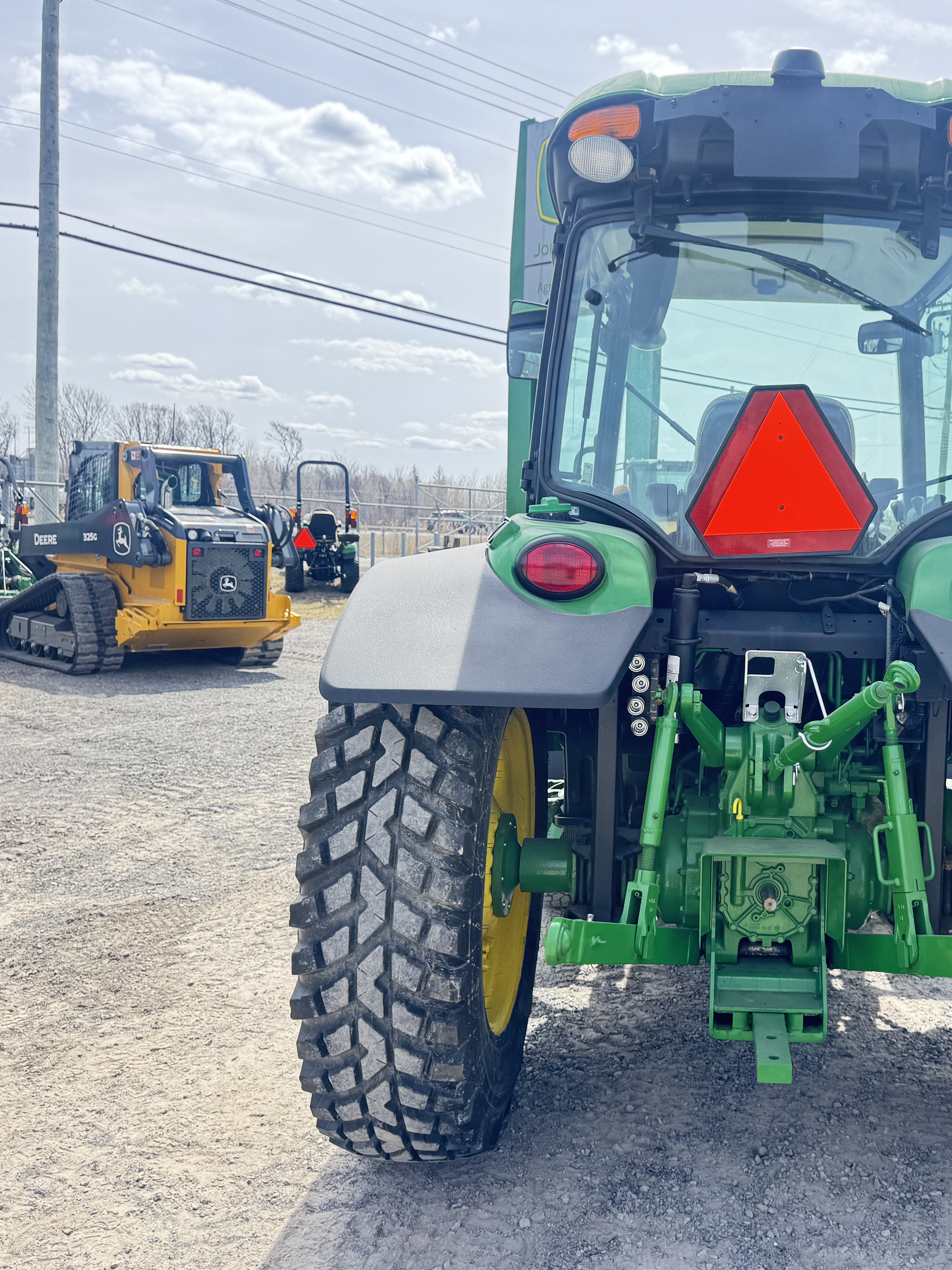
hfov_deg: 41.7
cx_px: 711
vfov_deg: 55.3
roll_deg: -2.6
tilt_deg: -1.4
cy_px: 633
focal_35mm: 33
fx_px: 1210
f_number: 1.78
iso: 80
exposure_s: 1/952
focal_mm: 6.76
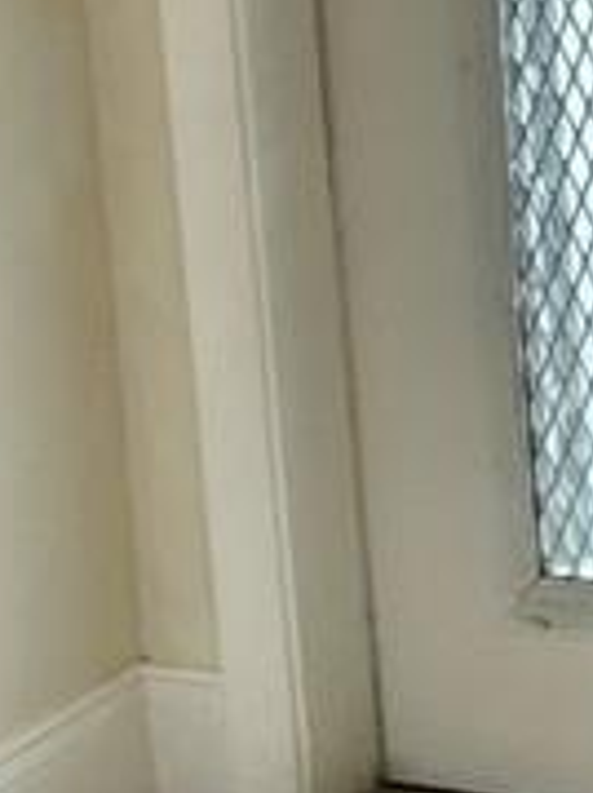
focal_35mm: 174
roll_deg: +1.4
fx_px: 3979
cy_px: -408
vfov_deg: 10.9
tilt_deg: -8.3
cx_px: 1651
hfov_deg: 7.6
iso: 40
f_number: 1.5
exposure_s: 1/249
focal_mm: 5.7
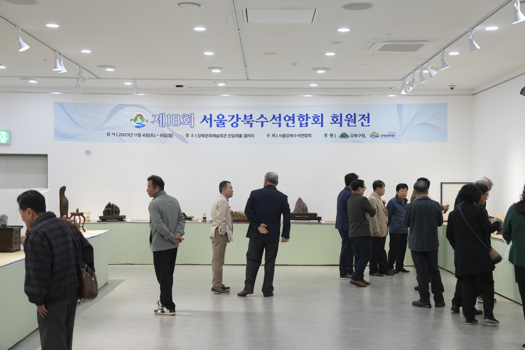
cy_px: 175
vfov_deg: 25.5
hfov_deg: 37.5
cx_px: 262
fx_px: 773
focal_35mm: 53
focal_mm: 53
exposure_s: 1/160
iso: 800
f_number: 4
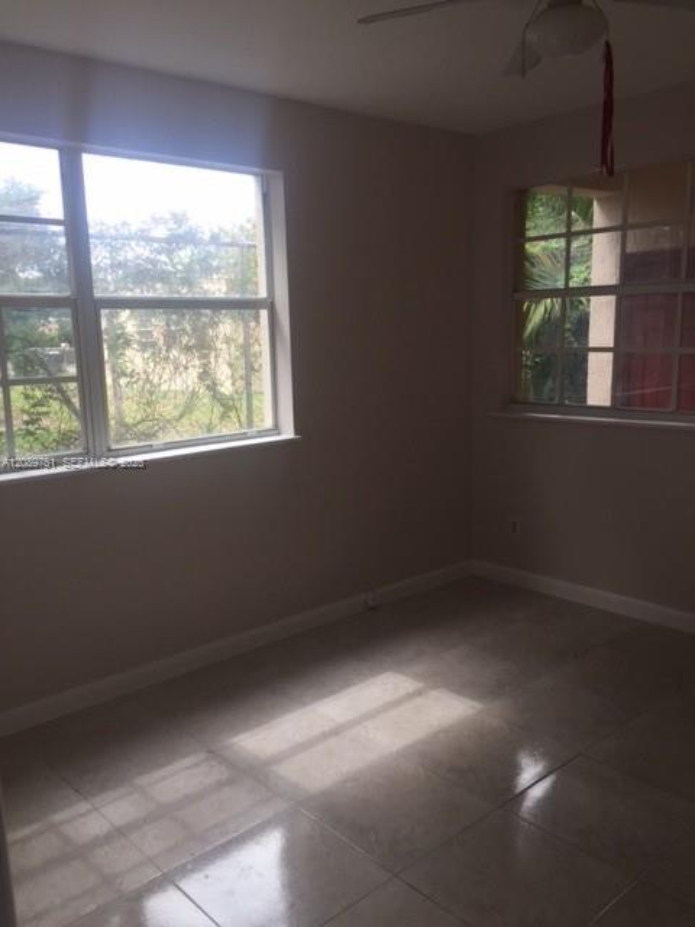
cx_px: 348
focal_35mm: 29
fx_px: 776
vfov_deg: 61.7
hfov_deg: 48.2
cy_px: 464
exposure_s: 1/223
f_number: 2.2
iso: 32
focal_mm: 4.15
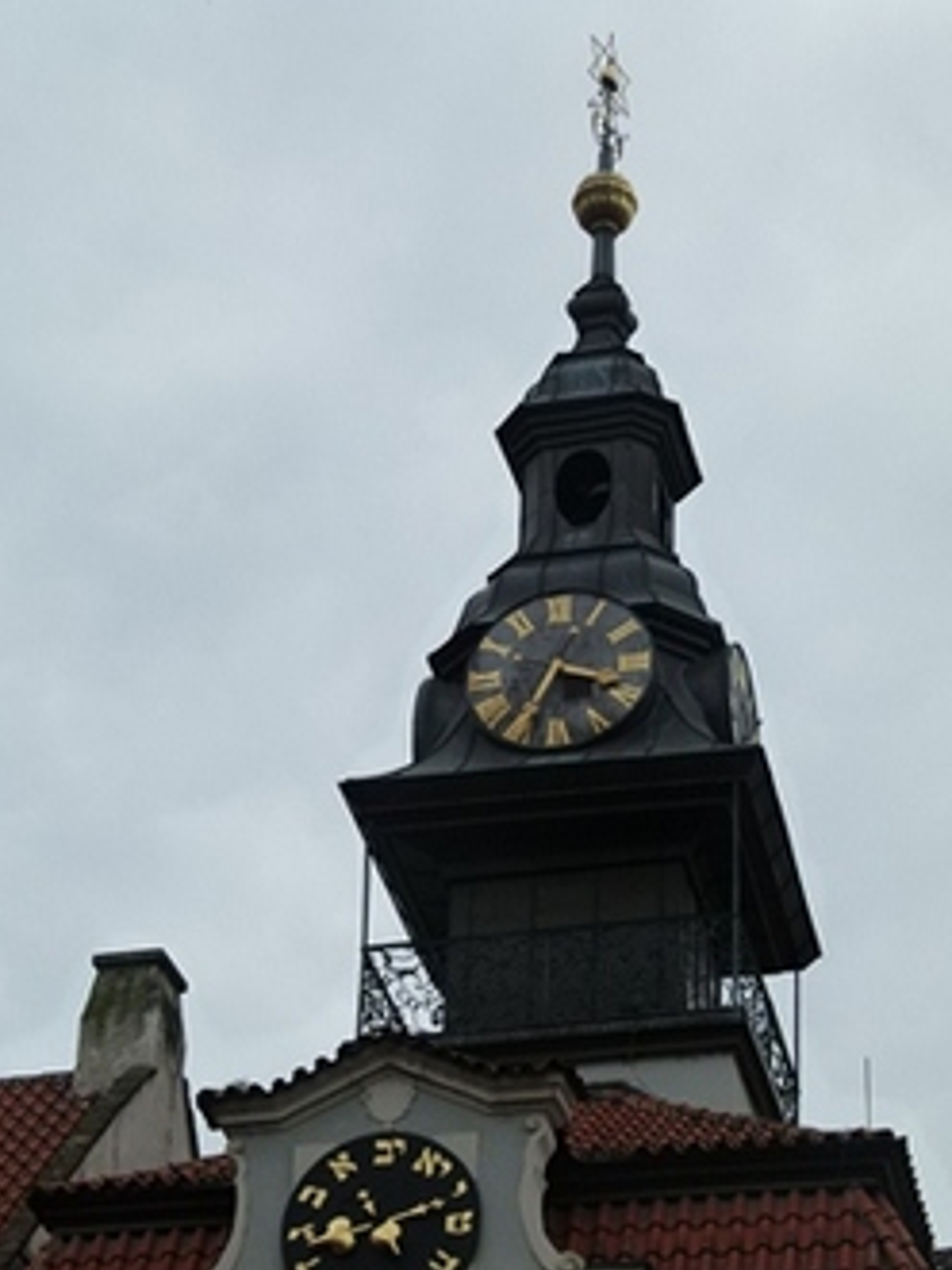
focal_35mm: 99
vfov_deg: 19.8
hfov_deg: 14.9
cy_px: 733
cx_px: 484
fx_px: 3633
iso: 160
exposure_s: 1/1000
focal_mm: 14.8
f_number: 4
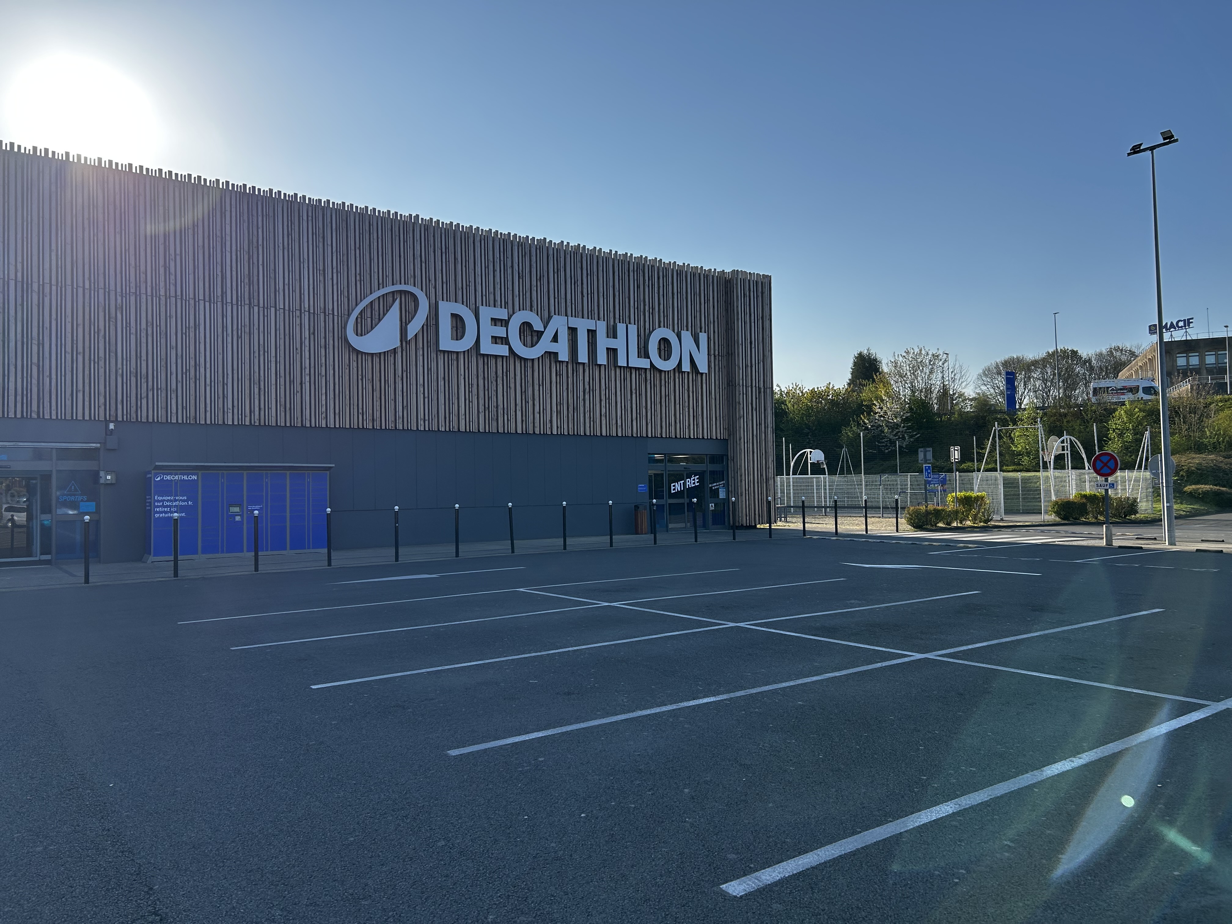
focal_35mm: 26
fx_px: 925
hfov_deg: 67.3
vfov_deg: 53.1
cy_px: 462
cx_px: 616
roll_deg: +1.4
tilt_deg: +4.2
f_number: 1.5
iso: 50
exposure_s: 1/3831
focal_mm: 5.7
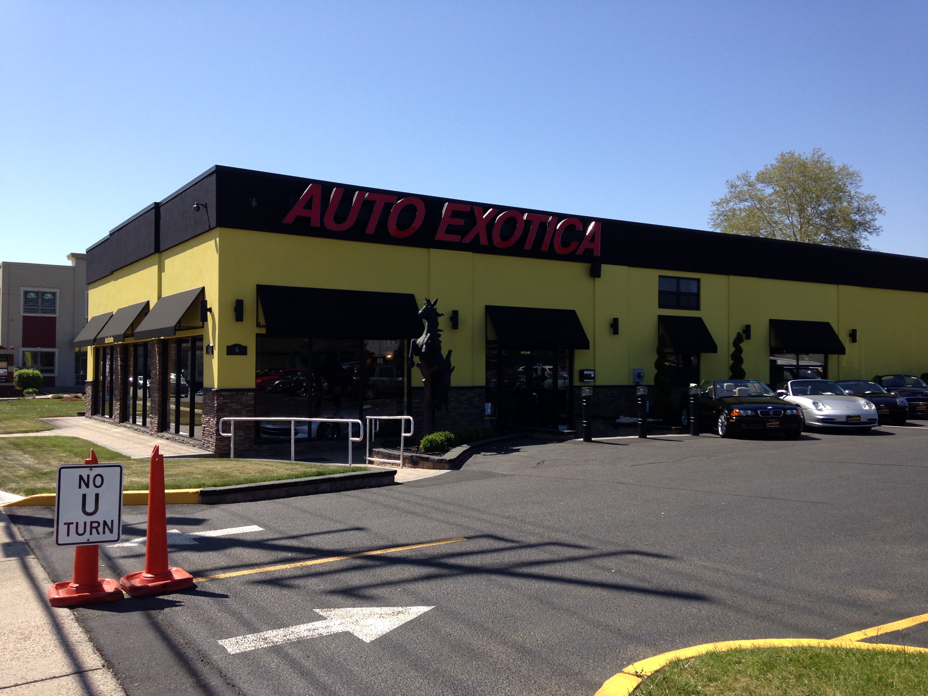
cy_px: 348
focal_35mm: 33
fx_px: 885
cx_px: 464
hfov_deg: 55.4
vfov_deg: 42.9
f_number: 2.4
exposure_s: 1/1124
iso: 50
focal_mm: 4.12
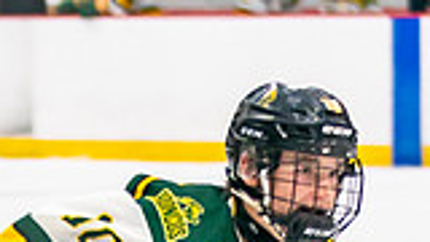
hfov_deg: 4.2
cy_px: 446
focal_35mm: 520
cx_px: 79
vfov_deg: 2.3
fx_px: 5929
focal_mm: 88
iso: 640
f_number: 2.8
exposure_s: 1/640
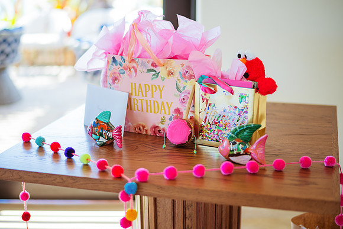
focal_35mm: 58
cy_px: 114
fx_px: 553
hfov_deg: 34.5
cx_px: 172
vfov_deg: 23.4
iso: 100
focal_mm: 58
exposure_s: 1/250
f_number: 1.4
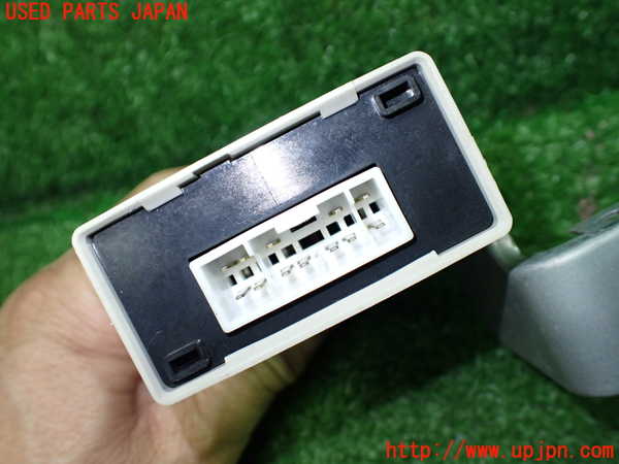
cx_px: 310
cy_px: 232
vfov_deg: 46.8
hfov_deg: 60.0
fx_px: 536
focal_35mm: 30
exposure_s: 1/125
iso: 400
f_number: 2.3
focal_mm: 5.4
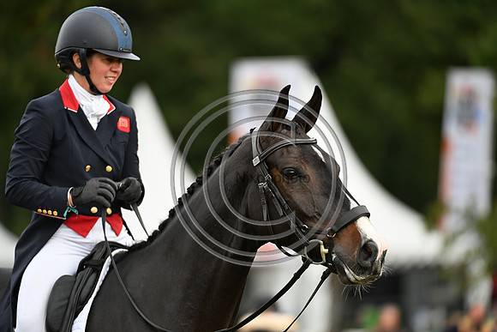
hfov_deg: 5.9
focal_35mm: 350
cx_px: 248
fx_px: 4833
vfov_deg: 3.9
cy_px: 166
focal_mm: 350
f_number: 4.5
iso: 1250
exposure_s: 1/1000
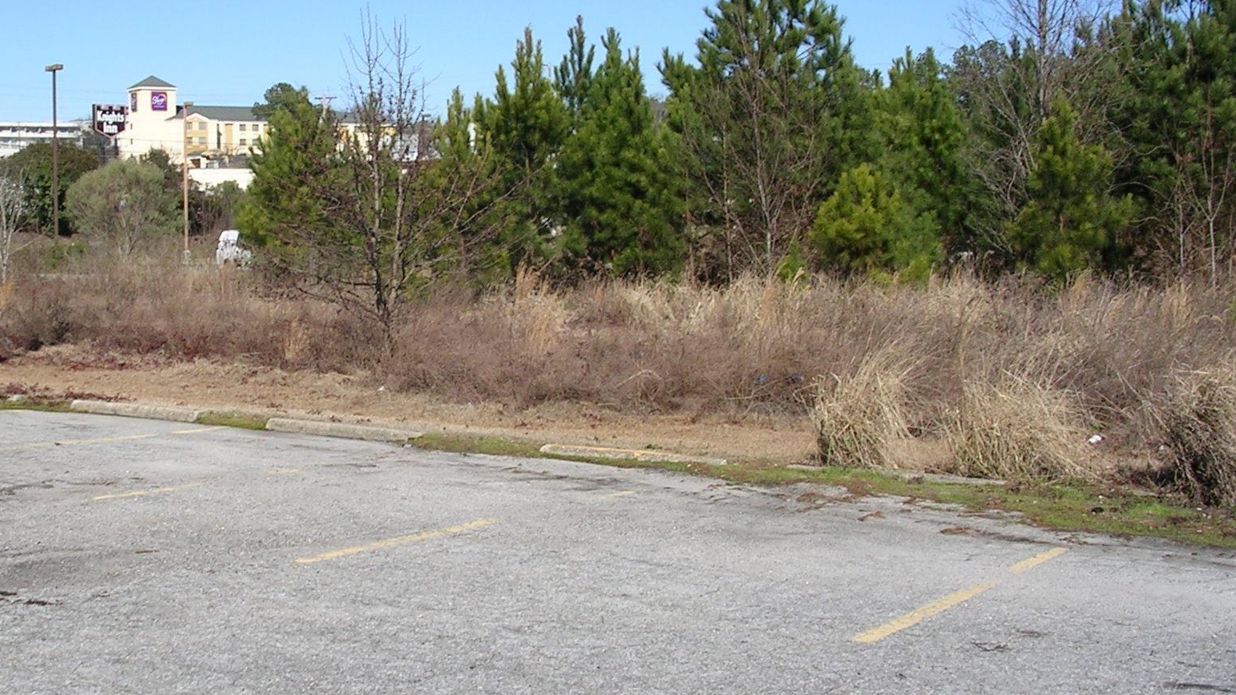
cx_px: 427
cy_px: 358
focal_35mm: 55
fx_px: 1802
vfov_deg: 21.8
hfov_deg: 37.5
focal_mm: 5.8
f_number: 5.6
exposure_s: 1/332
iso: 50
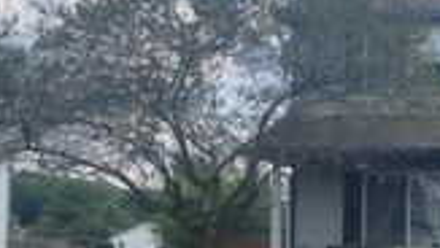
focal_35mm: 87
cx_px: 588
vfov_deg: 13.8
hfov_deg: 21.8
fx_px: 1016
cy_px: 239
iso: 40
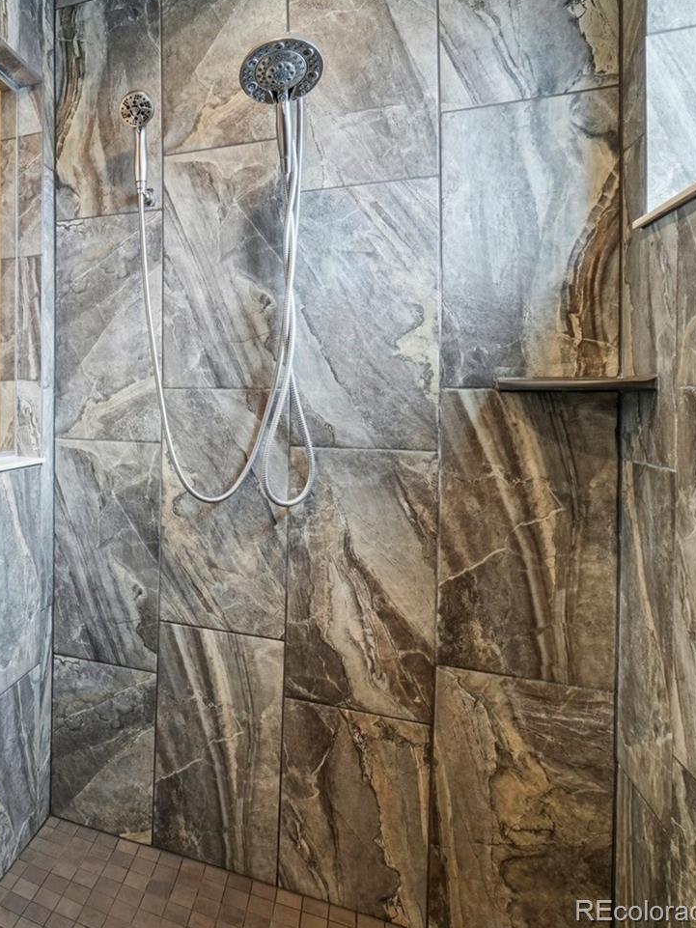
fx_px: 643
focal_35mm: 24
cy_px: 416
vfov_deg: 71.4
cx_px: -41
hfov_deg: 45.3
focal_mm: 10
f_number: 8
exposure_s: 1/20
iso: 400
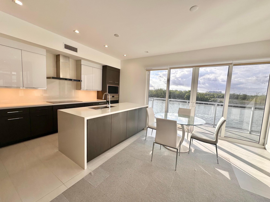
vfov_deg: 85.7
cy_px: 101
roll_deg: -2.6
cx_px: 135
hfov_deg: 102.1
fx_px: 109
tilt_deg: -4.4
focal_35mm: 14
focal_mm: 2.22
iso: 40
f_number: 2.2
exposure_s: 1/387
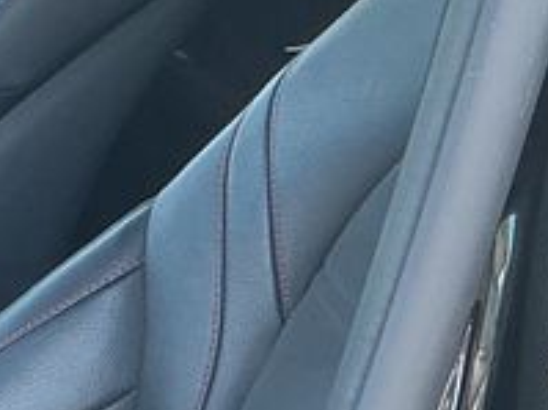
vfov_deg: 9.8
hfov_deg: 11.9
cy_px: 520
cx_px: -540
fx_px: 2357
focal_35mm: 149
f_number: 1.8
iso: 50
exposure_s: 1/120
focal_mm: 3
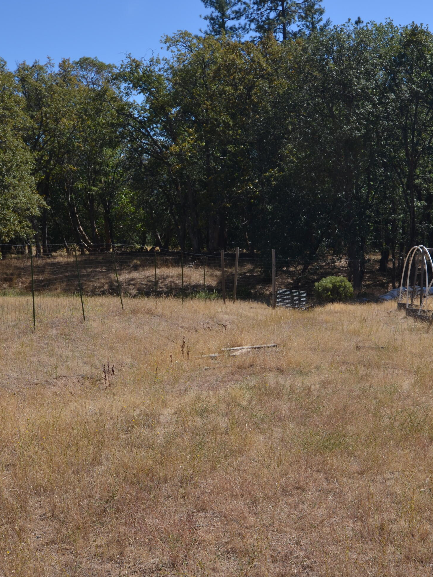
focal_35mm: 53
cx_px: 237
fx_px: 884
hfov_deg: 27.5
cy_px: 286
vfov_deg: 36.2
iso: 110
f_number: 8
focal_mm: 24
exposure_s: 1/250
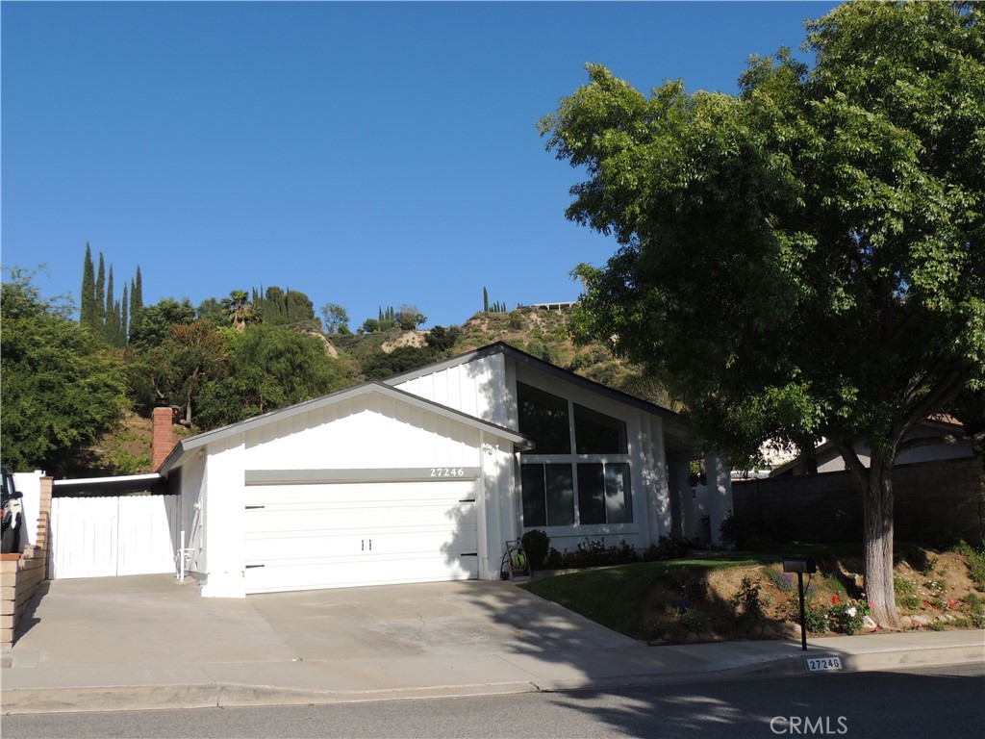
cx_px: 492
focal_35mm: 33
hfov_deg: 55.4
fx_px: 939
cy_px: 370
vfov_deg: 42.9
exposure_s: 1/1250
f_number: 3.6
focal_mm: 5.8
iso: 100
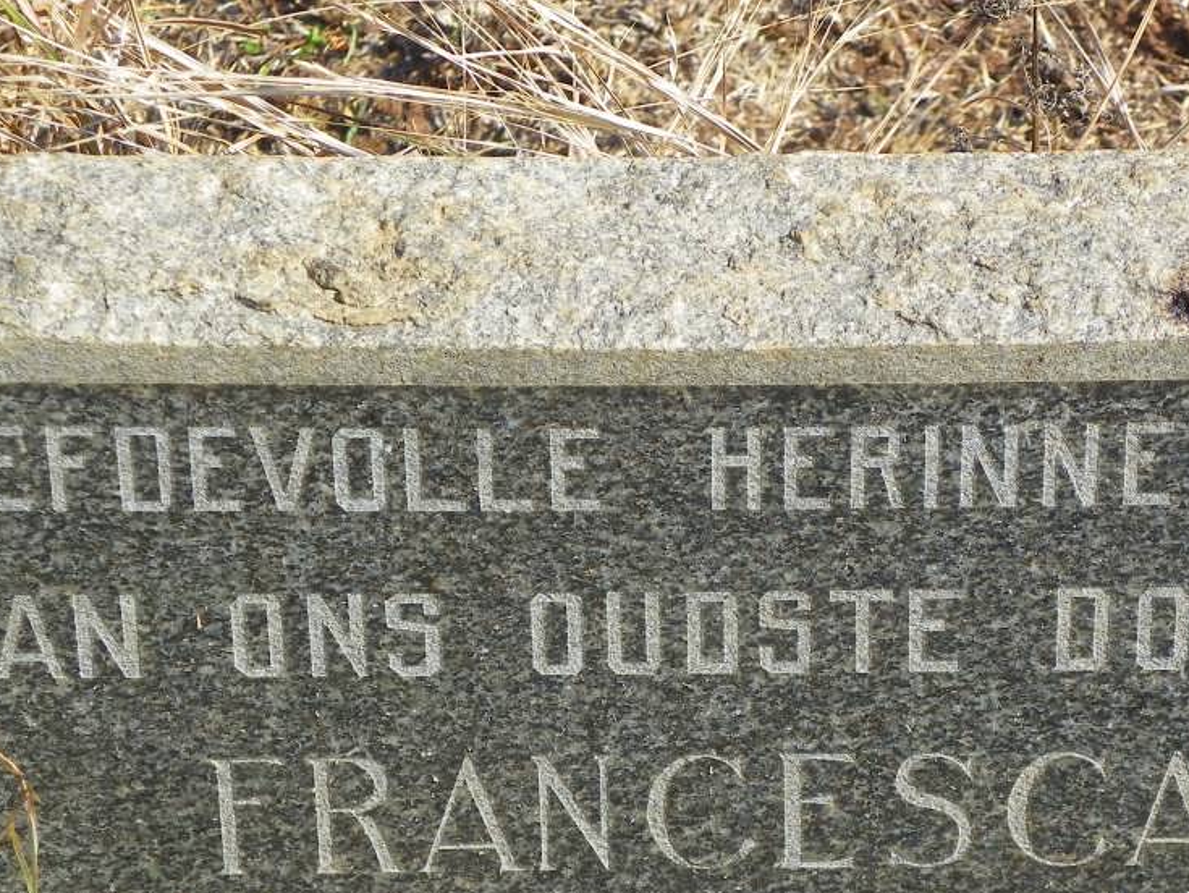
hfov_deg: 10.6
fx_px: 6392
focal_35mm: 186
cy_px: 700
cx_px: 726
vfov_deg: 8.0
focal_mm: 20.2
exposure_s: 1/200
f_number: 4
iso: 64
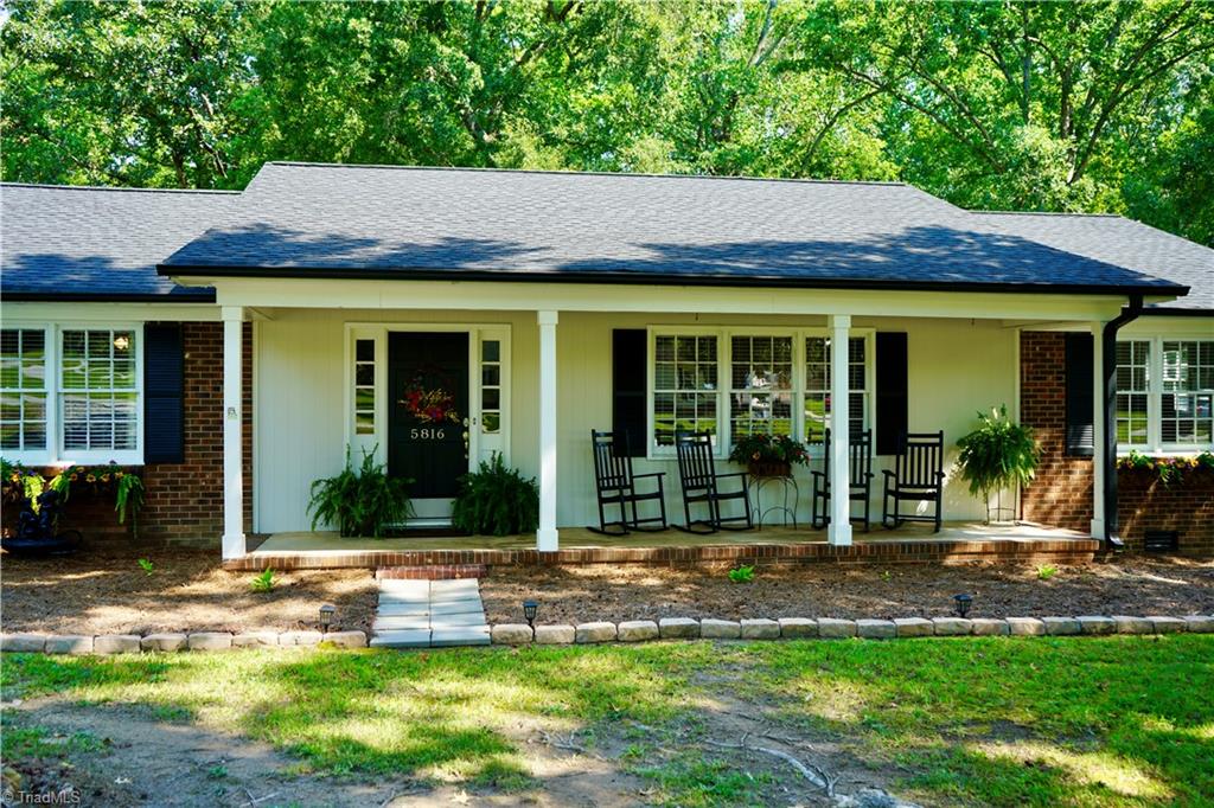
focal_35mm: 32
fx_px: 1079
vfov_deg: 41.1
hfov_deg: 58.7
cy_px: 404
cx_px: 607
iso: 100
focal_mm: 32
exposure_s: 1/80
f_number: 5.6
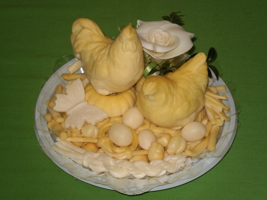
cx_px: 134
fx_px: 663
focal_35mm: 86
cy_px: 100
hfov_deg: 22.8
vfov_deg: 17.2
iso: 100
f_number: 5.1
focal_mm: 14.3
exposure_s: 1/50
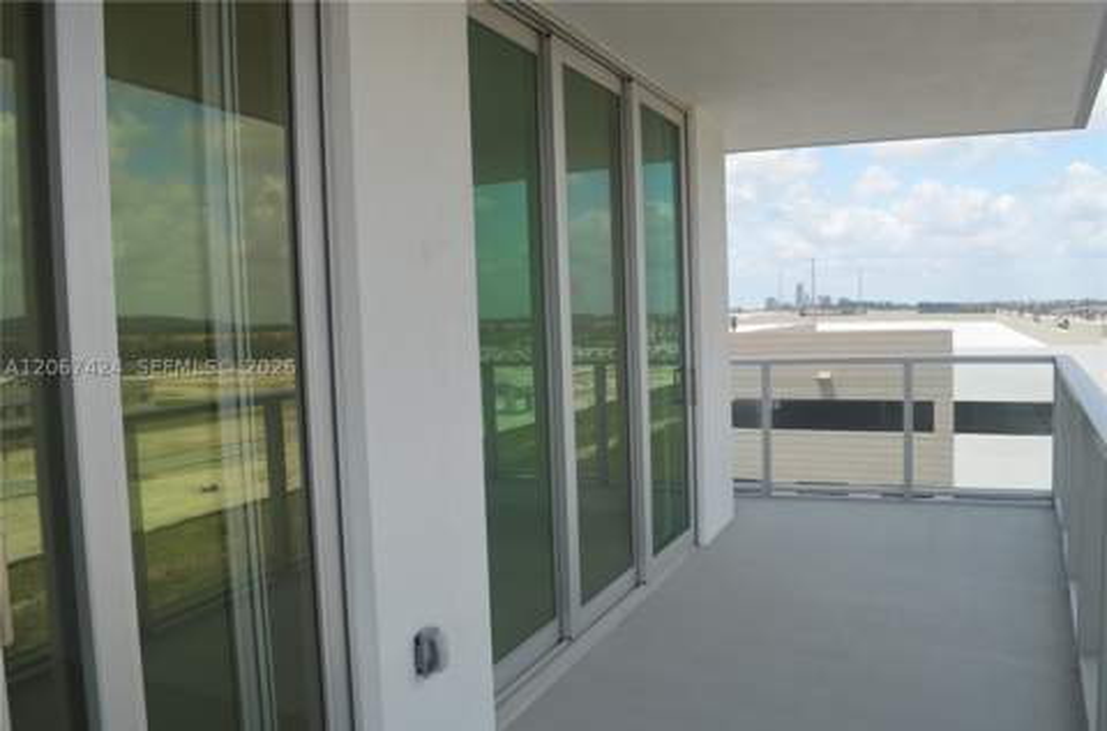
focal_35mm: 27
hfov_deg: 67.5
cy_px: 366
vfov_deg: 47.7
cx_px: 554
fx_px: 828
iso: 200
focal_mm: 18
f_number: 8
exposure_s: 1/250
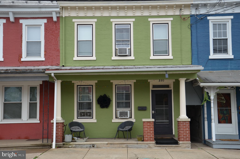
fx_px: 319
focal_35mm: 48
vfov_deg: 27.9
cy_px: 80
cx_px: 120
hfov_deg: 41.2
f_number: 5.6
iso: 200
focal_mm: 32
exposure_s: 1/125
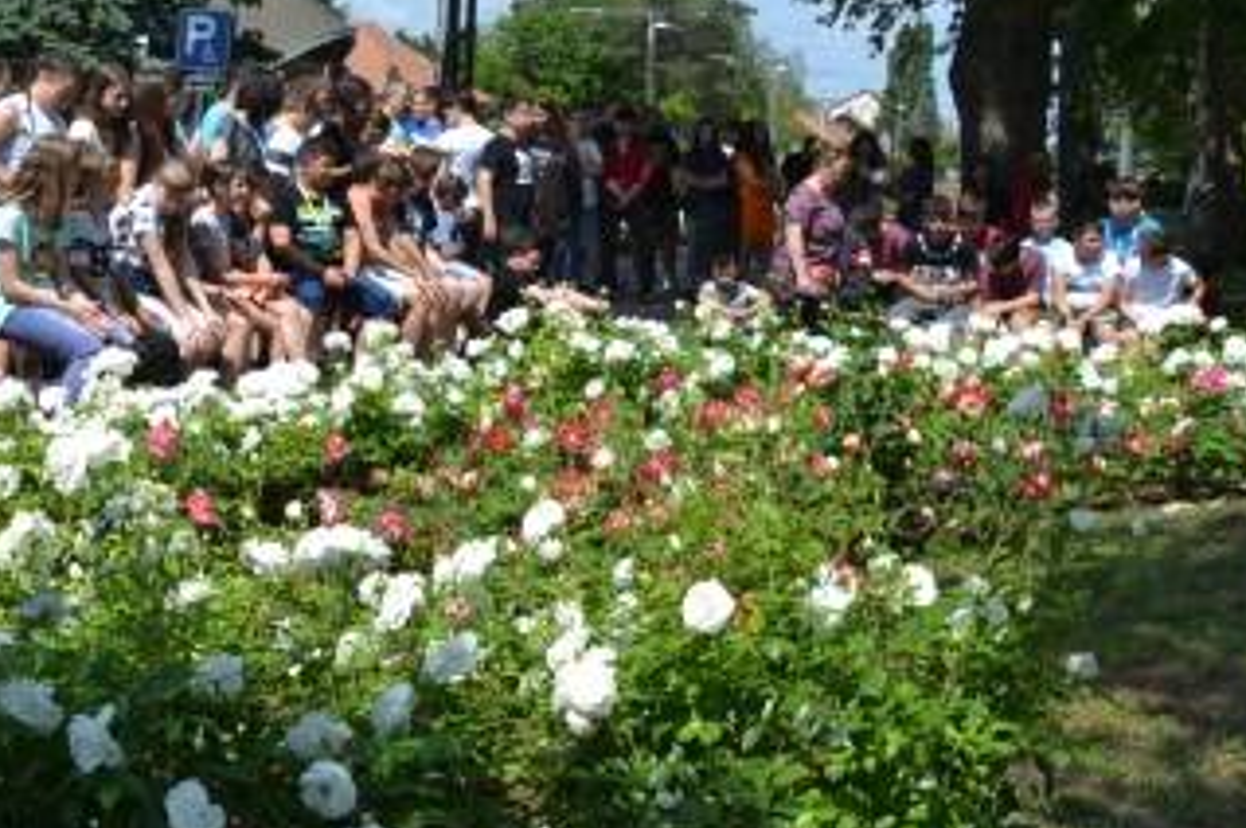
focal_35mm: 61
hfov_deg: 30.6
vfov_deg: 22.2
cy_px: 340
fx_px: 2109
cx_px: 8
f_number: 7.1
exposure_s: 1/250
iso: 100
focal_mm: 18
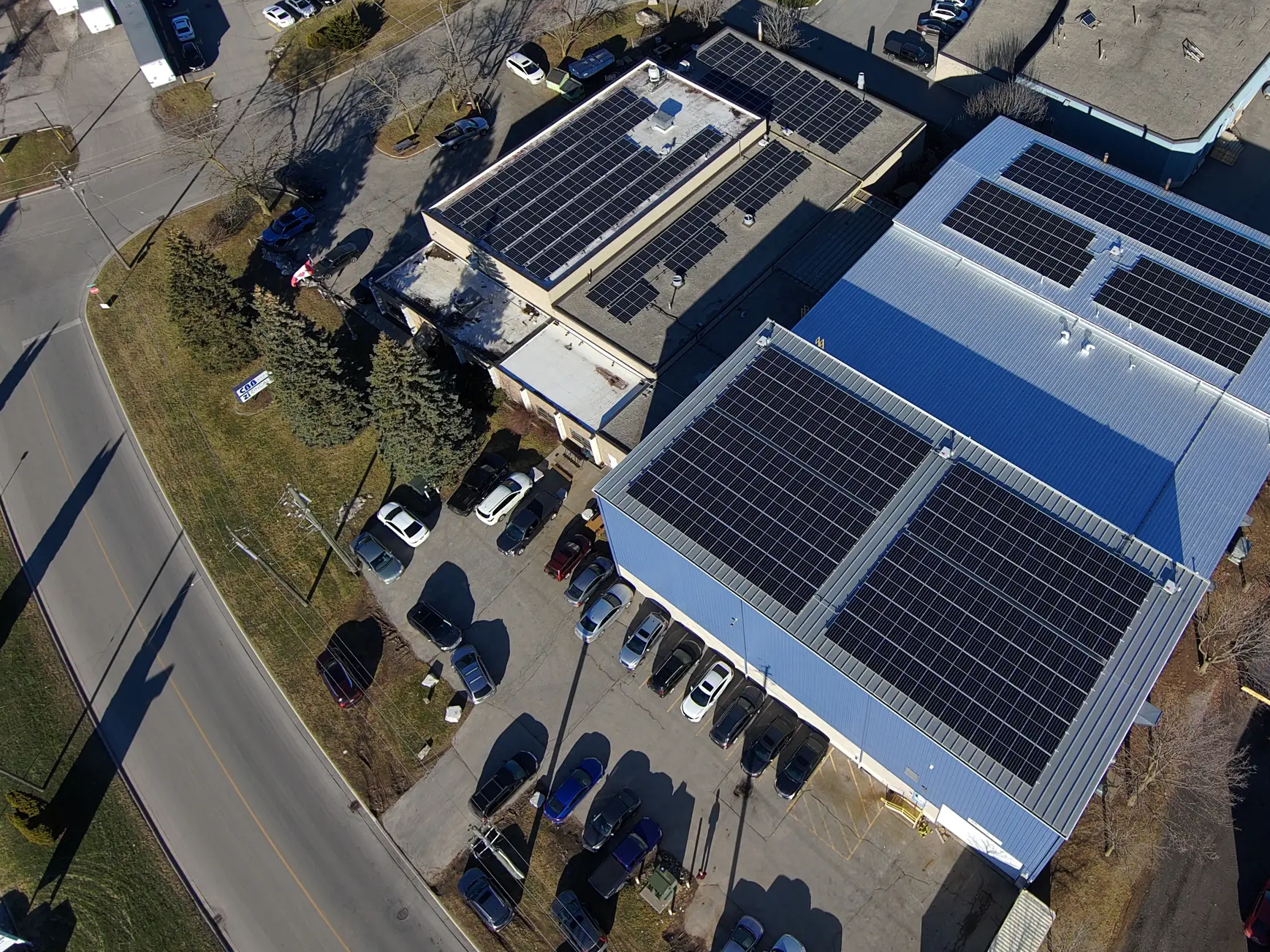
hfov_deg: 60.4
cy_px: 357
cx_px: 830
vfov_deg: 47.8
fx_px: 1064
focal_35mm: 29
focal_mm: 3.7
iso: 100
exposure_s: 1/947
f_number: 2.8
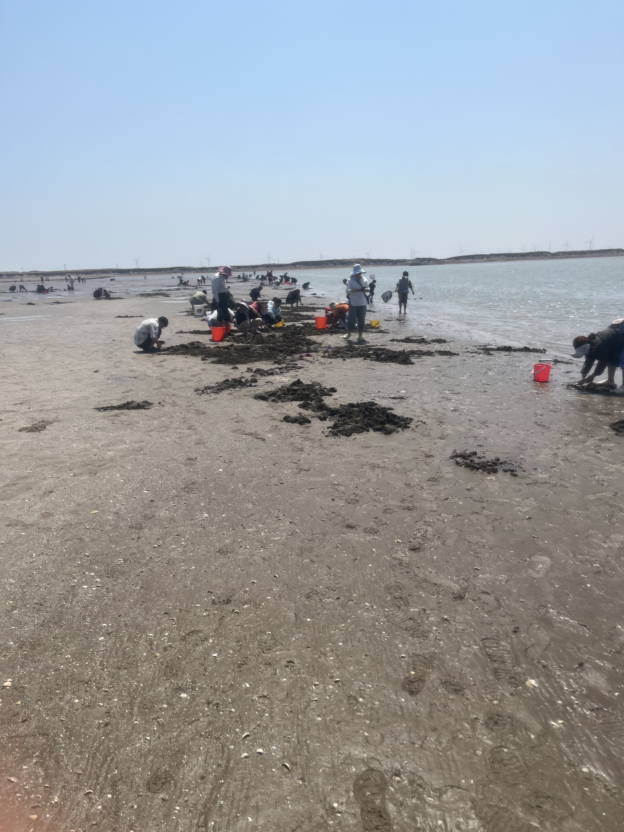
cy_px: 416
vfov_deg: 67.3
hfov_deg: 53.1
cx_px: 312
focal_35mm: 26
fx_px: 625
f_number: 1.6
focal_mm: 5.1
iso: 50
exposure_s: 1/6897
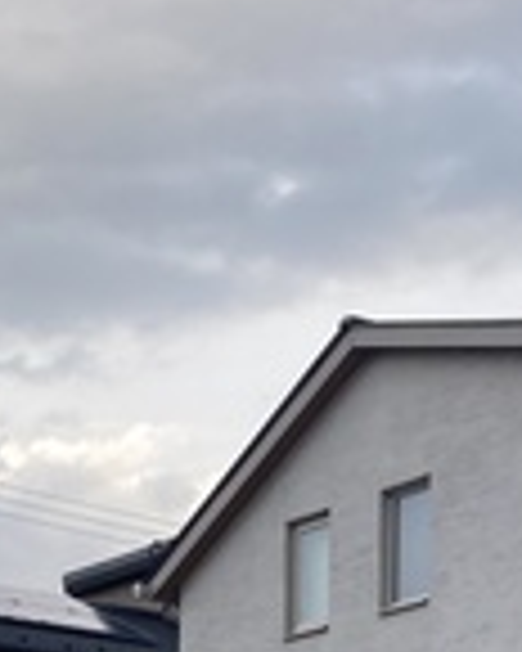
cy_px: 1034
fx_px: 2337
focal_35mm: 121
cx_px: 302
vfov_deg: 14.6
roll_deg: -1.7
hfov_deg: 12.7
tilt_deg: +2.5
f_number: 1.8
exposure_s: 1/393
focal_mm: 3.99
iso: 20
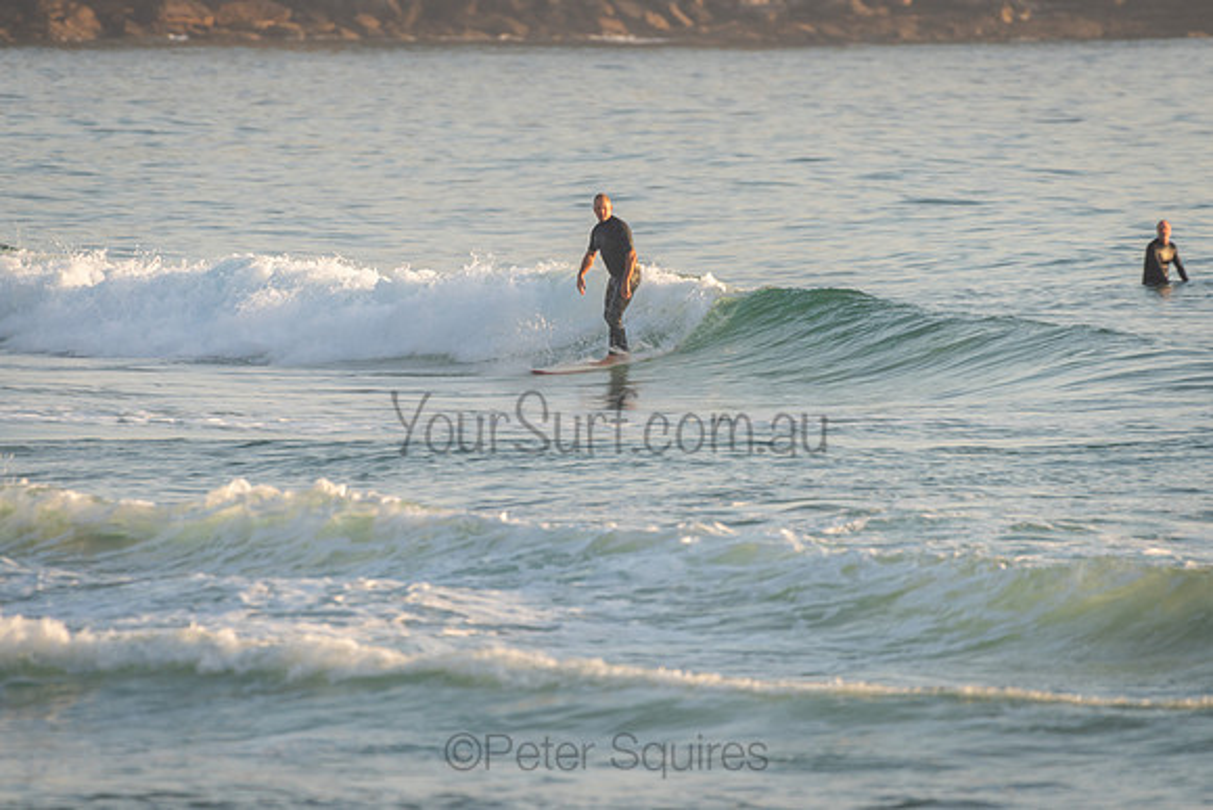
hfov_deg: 3.4
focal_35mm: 613
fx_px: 20643
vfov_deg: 2.2
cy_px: 317
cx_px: 614
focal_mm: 500
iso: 72
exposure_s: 1/60
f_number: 5.6
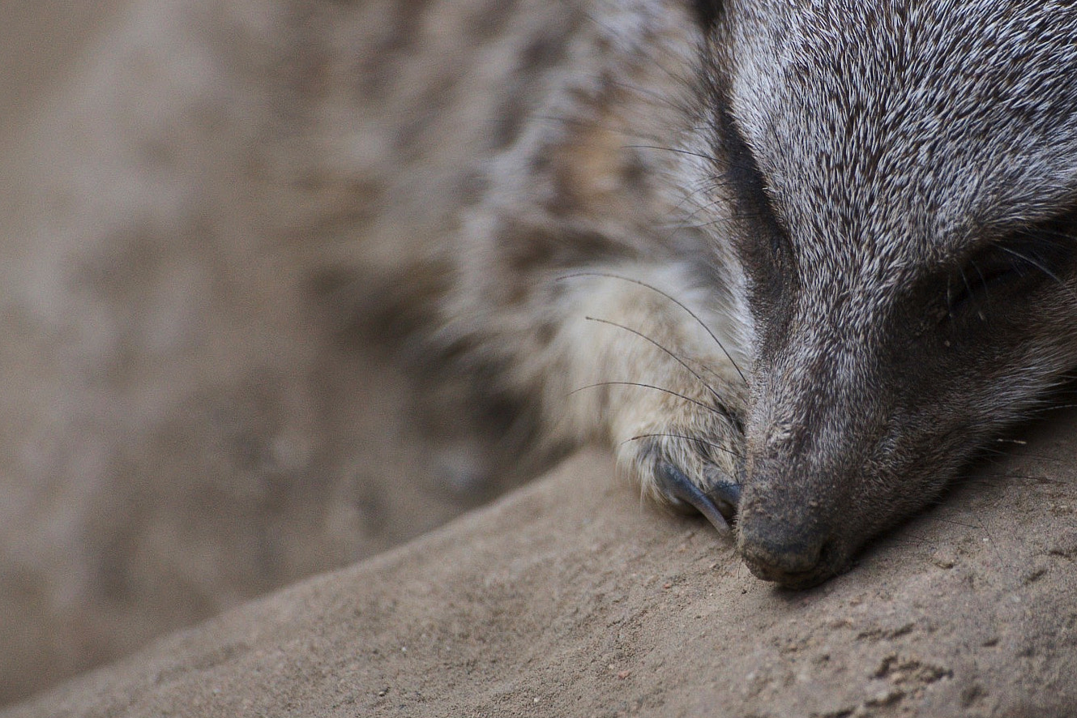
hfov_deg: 3.0
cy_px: 248
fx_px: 20731
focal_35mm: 693
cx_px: 784
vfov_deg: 2.0
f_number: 5.6
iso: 640
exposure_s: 1/500
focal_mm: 300
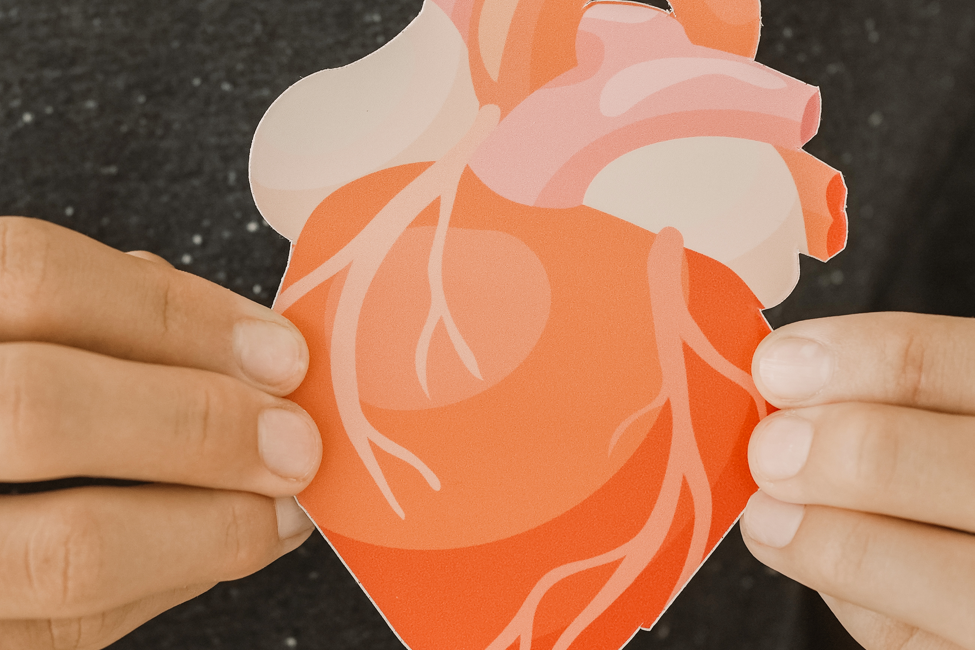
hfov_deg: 21.5
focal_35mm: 94
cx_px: 255
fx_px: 2546
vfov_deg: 14.6
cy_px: 281
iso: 400
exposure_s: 1/125
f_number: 3.2
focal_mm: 35
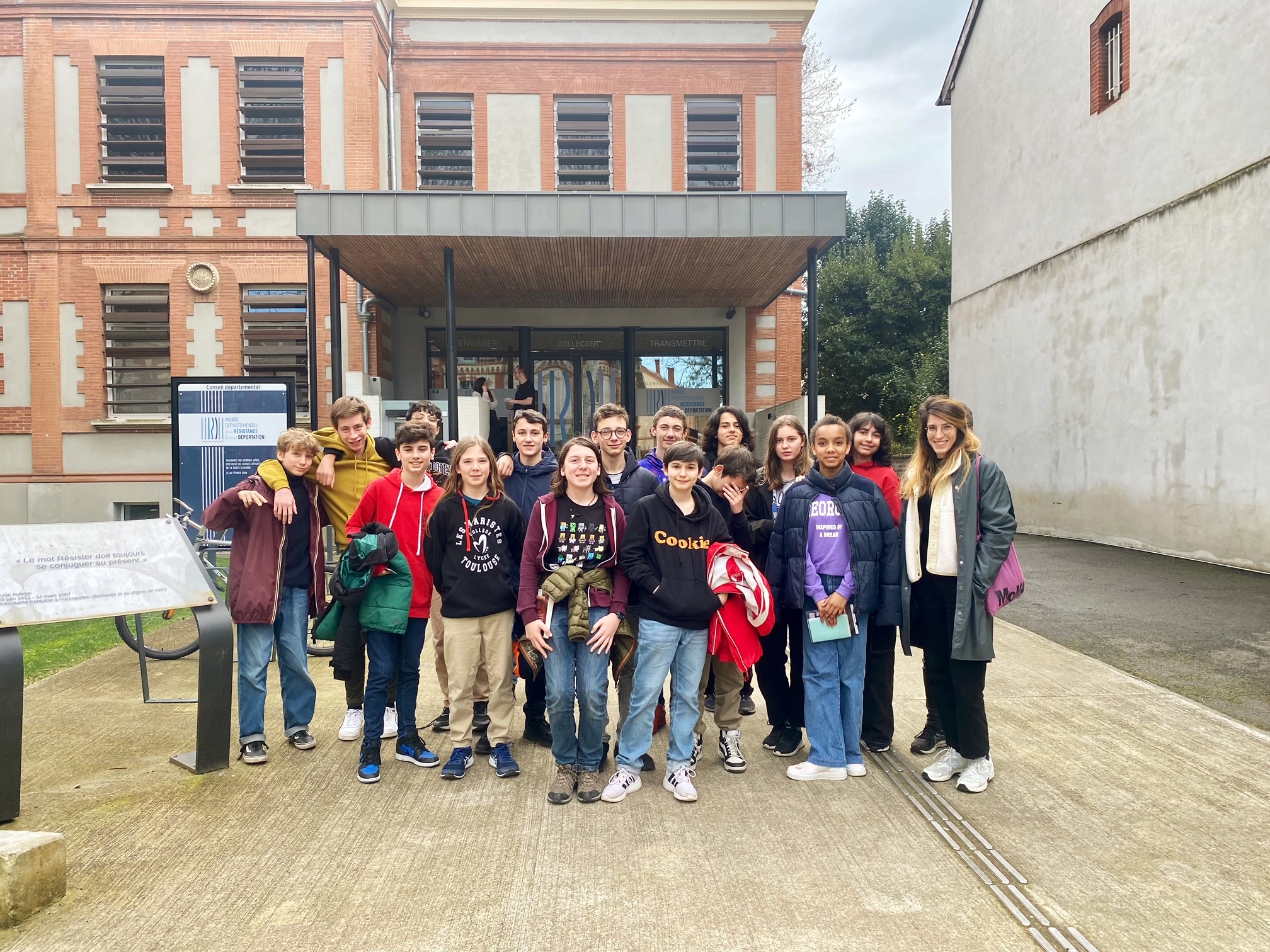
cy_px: 476
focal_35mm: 26
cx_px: 635
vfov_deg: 53.1
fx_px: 954
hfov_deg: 67.3
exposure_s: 1/330
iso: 32
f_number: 1.8
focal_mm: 4.25
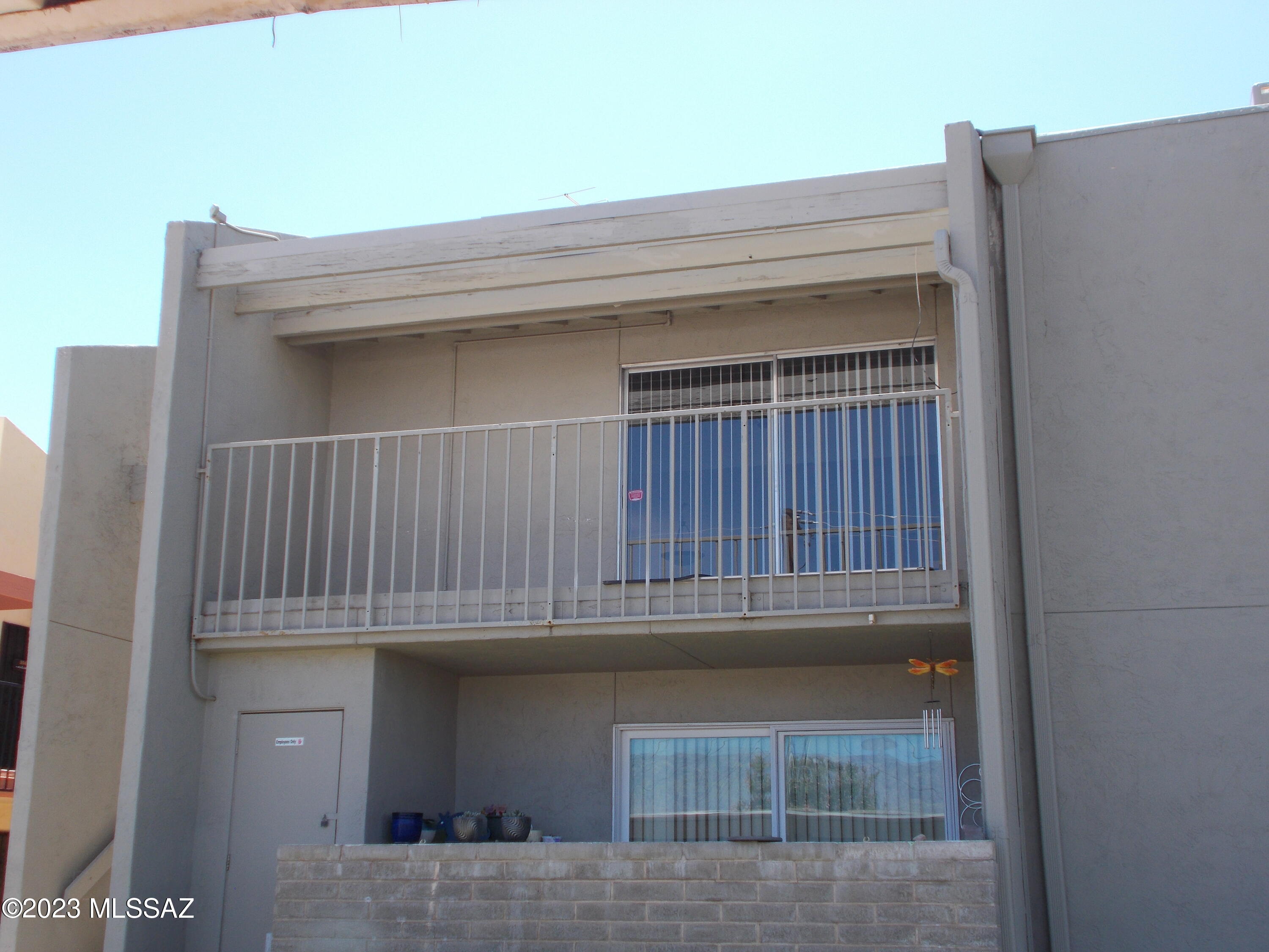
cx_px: 634
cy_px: 476
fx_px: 1613
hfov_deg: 42.9
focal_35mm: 44
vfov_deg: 32.9
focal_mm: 7.9
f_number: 4.2
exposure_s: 1/200
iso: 80
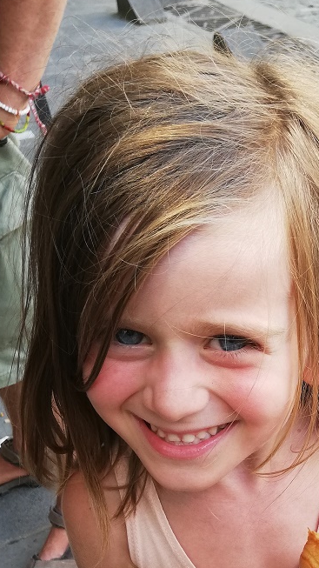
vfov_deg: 39.8
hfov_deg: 23.2
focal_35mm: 50
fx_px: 752
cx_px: 296
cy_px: 446
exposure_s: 1/100
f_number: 2.2
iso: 80
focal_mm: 3.81
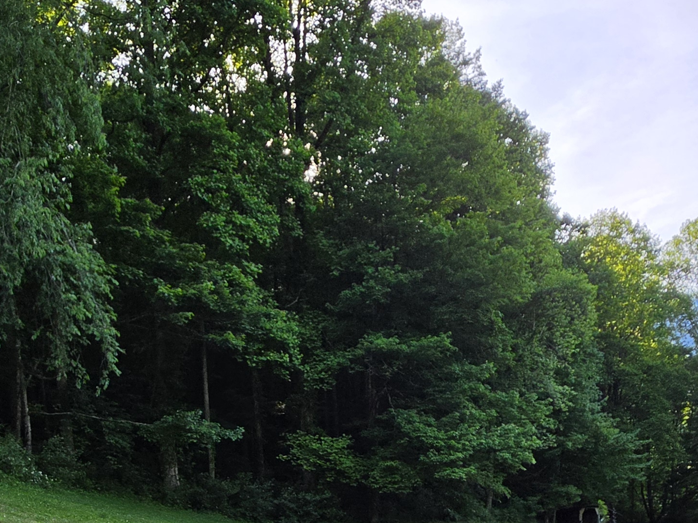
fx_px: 726
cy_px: 589
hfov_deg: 50.5
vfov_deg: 33.9
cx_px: 237
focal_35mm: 36
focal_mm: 2.2
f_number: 1.9
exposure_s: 1/947
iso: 32
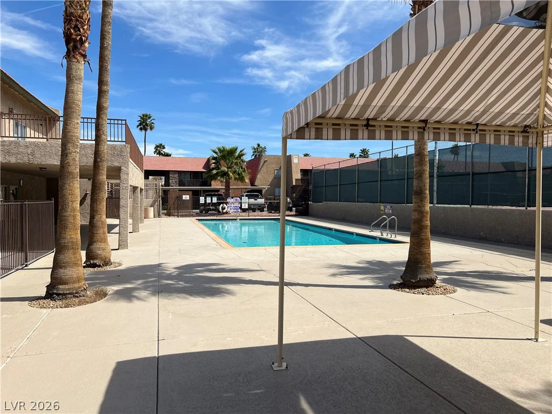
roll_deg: -0.6
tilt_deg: -2.5
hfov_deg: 67.3
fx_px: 415
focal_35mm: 26
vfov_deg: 53.1
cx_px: 276
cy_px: 207
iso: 50
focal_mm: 5.7
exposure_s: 1/5587
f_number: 1.5
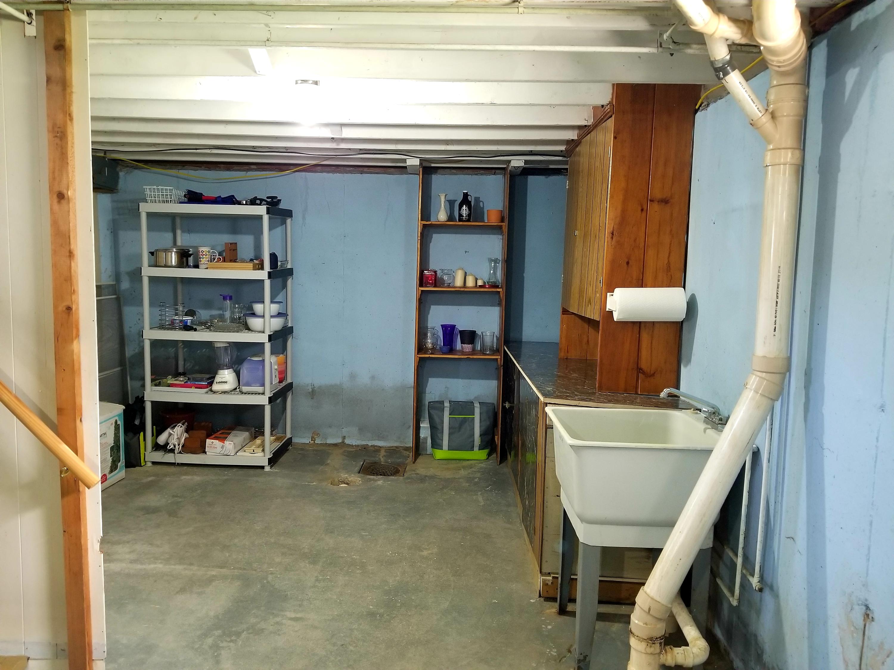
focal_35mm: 26
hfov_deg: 67.3
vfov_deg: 53.1
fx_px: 671
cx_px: 447
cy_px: 335
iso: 200
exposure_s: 1/14
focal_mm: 4.25
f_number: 1.7
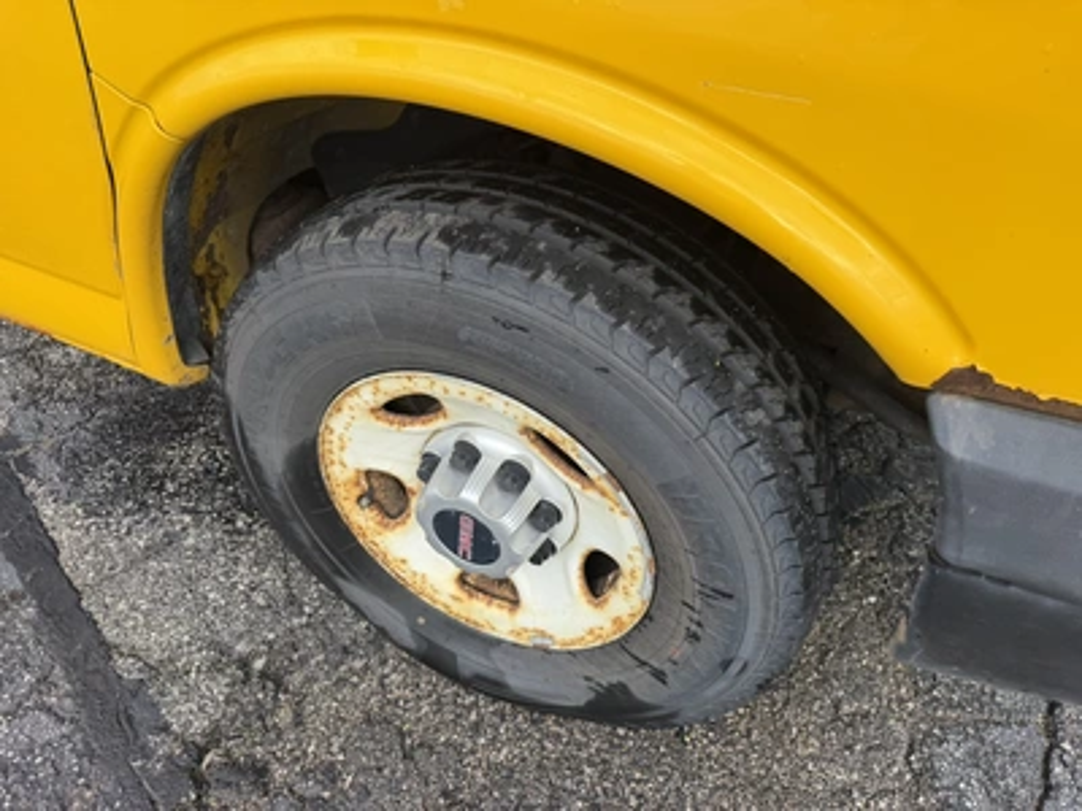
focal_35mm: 24
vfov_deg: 56.8
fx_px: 750
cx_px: 541
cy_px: 406
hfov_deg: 71.6
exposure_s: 1/543
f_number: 1.78
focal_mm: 6.76
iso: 80
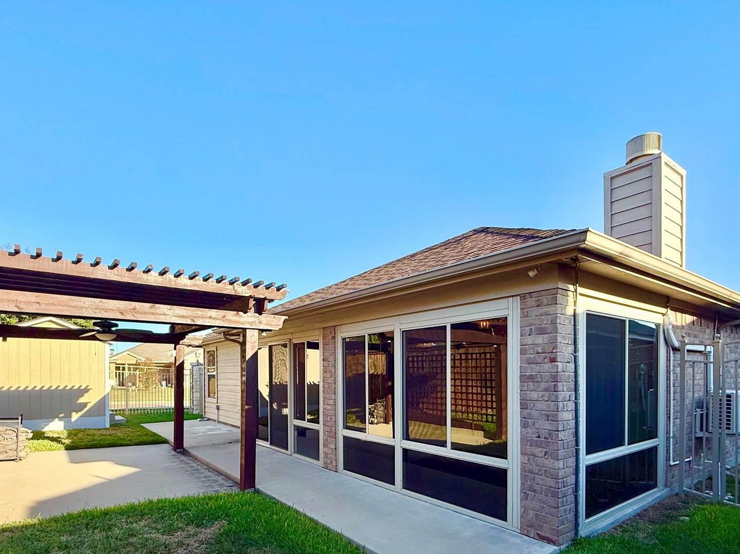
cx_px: 379
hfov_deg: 81.7
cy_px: 380
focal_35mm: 20
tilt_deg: +0.2
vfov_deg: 63.8
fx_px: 427
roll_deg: -0.2
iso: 50
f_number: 2.2
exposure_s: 1/799
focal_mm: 2.22
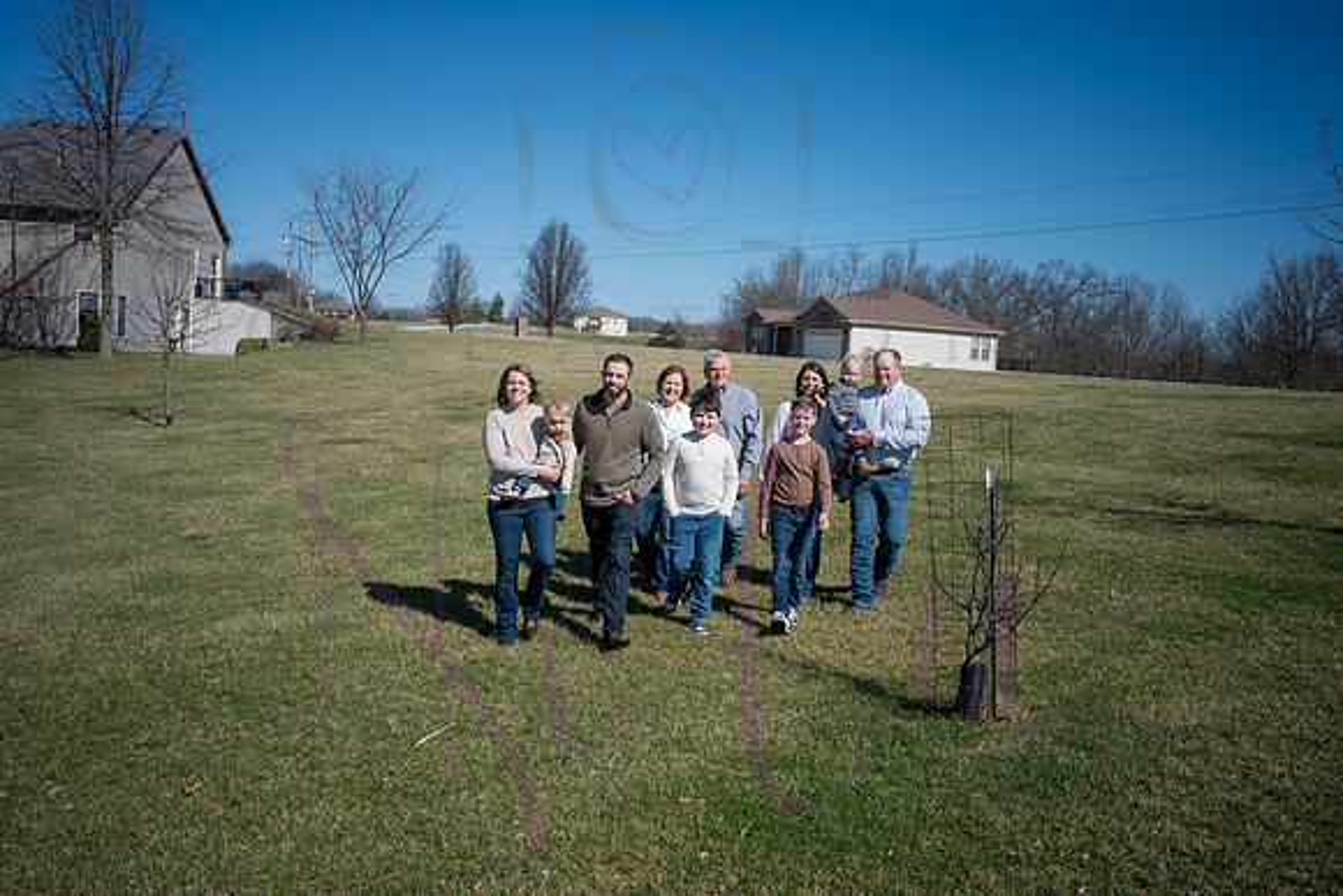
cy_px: 448
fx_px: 1175
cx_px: 672
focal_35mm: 32
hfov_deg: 59.5
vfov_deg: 41.7
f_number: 13
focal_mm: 31.5
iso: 400
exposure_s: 1/640
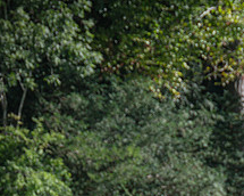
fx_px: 3827
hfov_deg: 3.6
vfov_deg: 2.9
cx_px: 289
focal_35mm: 530
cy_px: 211
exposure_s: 1/1600
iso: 200
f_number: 4
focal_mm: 120
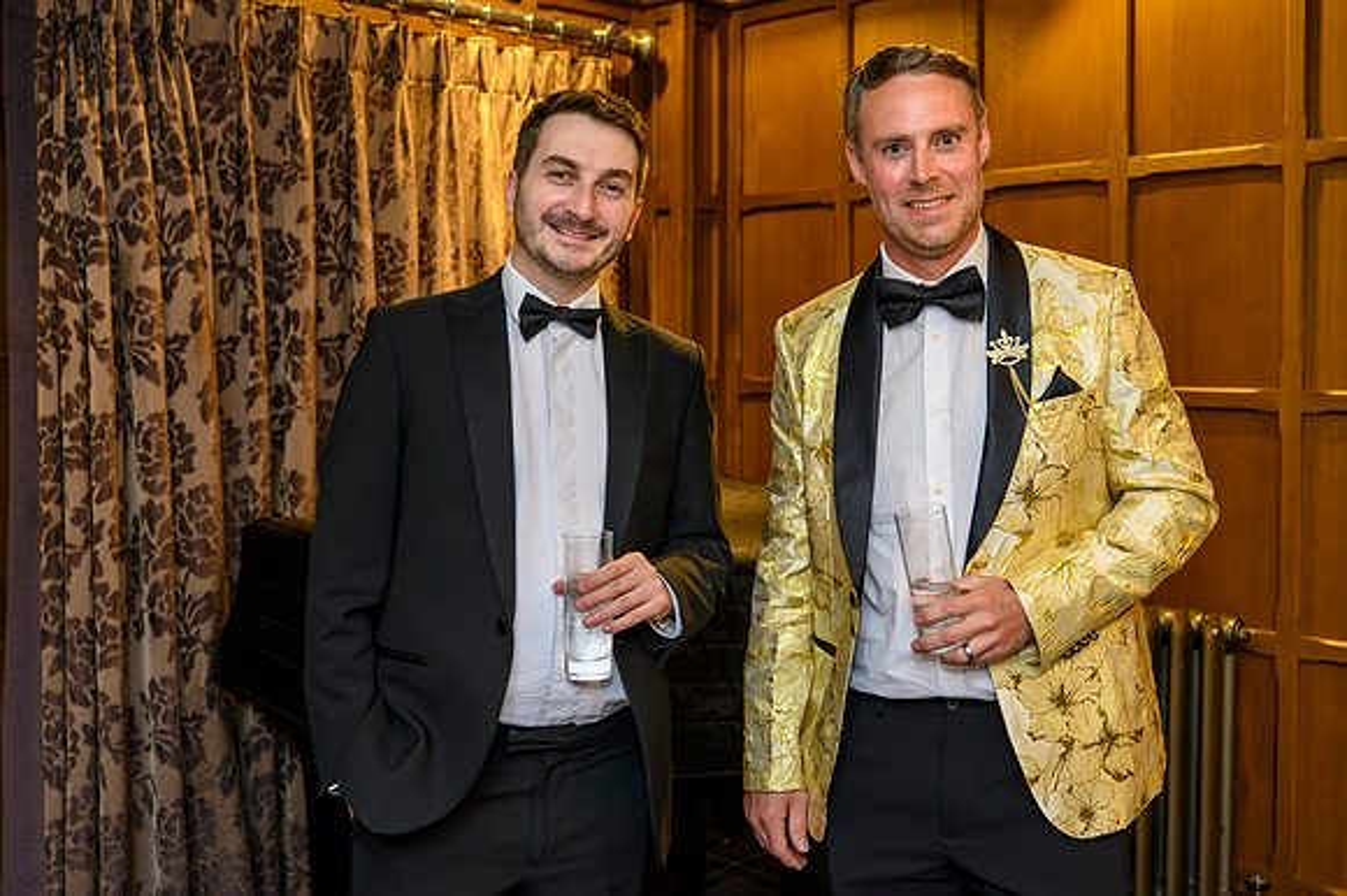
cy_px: 388
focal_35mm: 38
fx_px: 1428
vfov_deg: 34.8
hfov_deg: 50.5
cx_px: 692
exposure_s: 1/125
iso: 5000
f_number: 4
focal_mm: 32.5
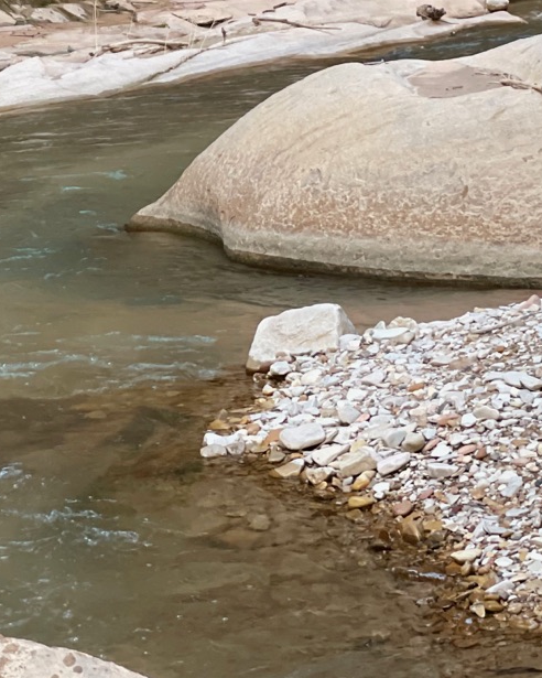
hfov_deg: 11.3
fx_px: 2647
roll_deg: +5.9
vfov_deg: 14.4
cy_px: 61
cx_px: -202
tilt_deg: -2.9
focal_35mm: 132
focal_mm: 6
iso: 160
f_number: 2
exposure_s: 1/122
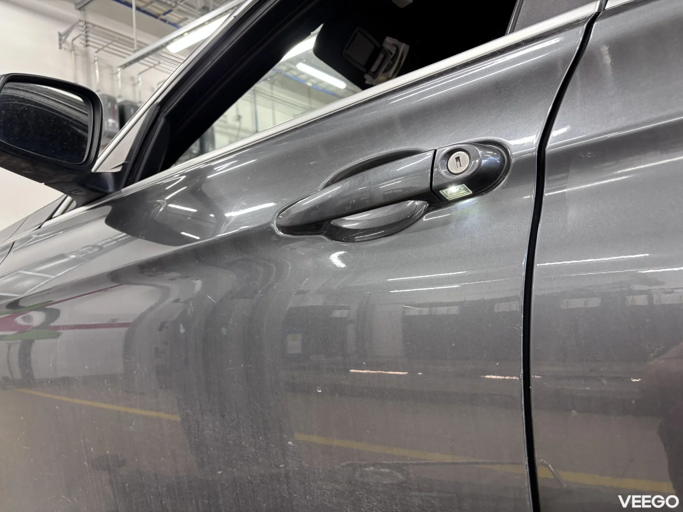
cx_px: 342
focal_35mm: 26
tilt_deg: +2.7
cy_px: 256
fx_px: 513
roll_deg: +5.5
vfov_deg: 53.1
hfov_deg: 67.3
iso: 80
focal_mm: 5.96
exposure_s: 1/50
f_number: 1.6
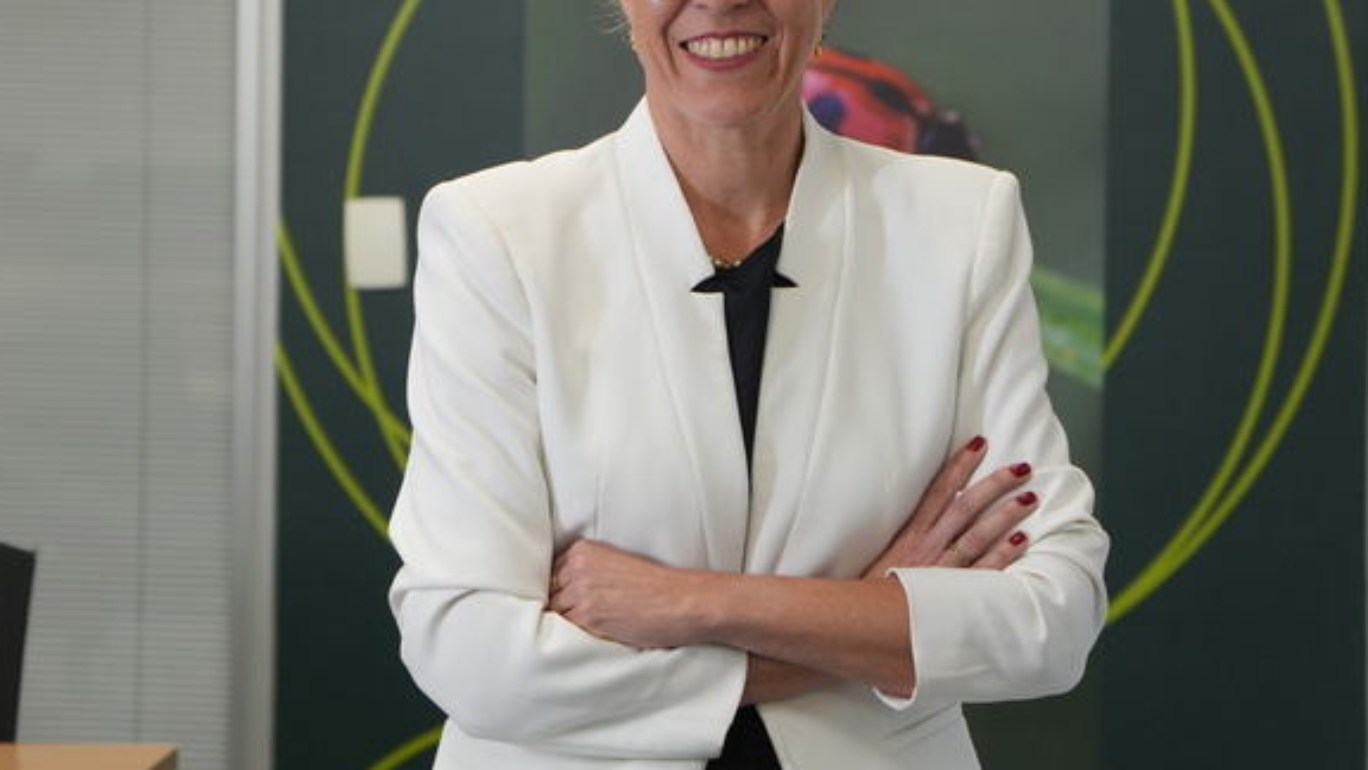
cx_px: 594
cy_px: 232
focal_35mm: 131
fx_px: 4752
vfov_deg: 9.2
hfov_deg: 16.4
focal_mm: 60
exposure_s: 1/125
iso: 500
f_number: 3.5
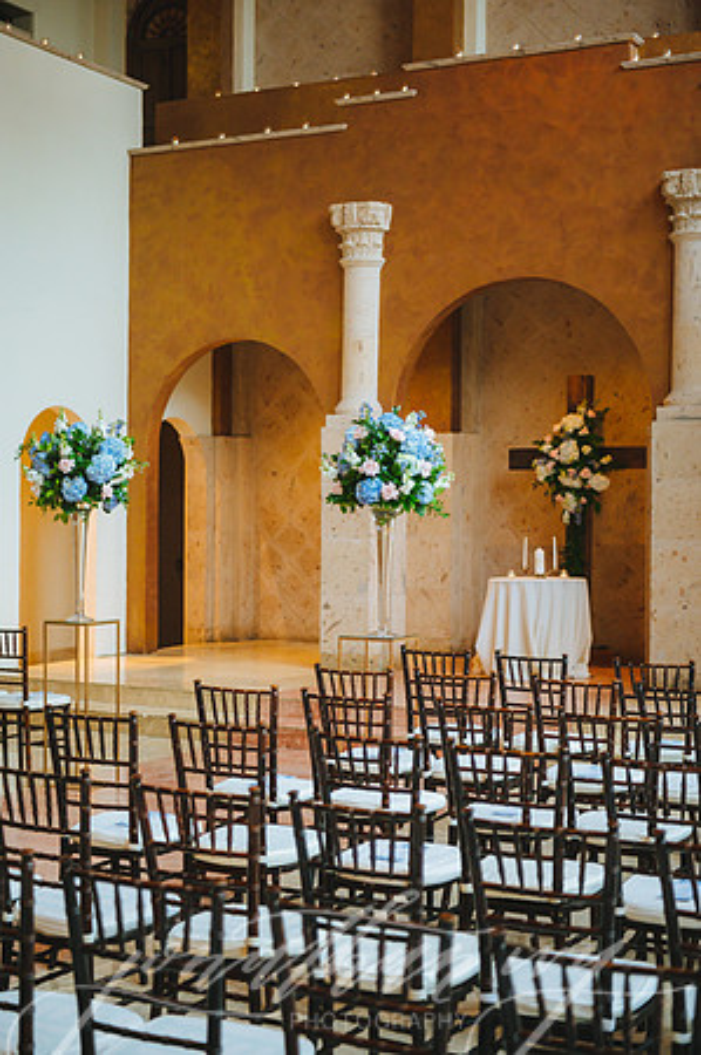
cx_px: 350
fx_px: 1522
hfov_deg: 25.9
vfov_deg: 38.2
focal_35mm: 52
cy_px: 528
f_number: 2.8
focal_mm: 52
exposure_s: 1/160
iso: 1600
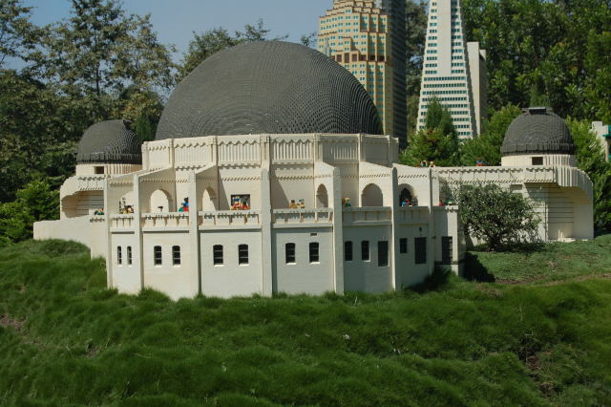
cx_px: 306
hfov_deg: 24.6
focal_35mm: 82
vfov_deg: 16.5
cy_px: 204
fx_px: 1399
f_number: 8
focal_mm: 55
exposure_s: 1/250
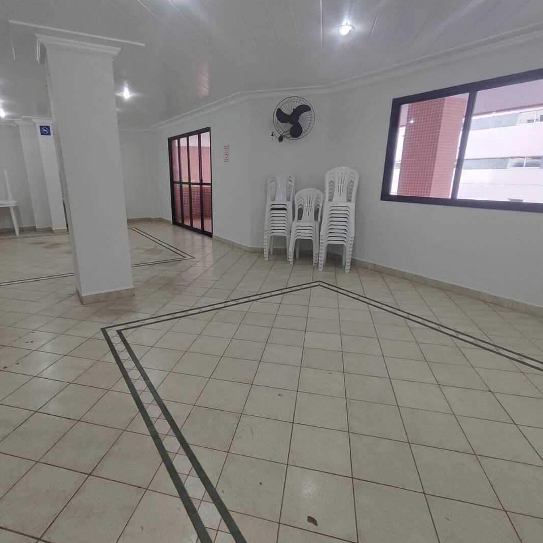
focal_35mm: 19
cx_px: 236
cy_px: 271
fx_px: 337
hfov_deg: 77.3
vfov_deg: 77.7
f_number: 2.2
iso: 79
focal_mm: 1.65
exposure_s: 1/60
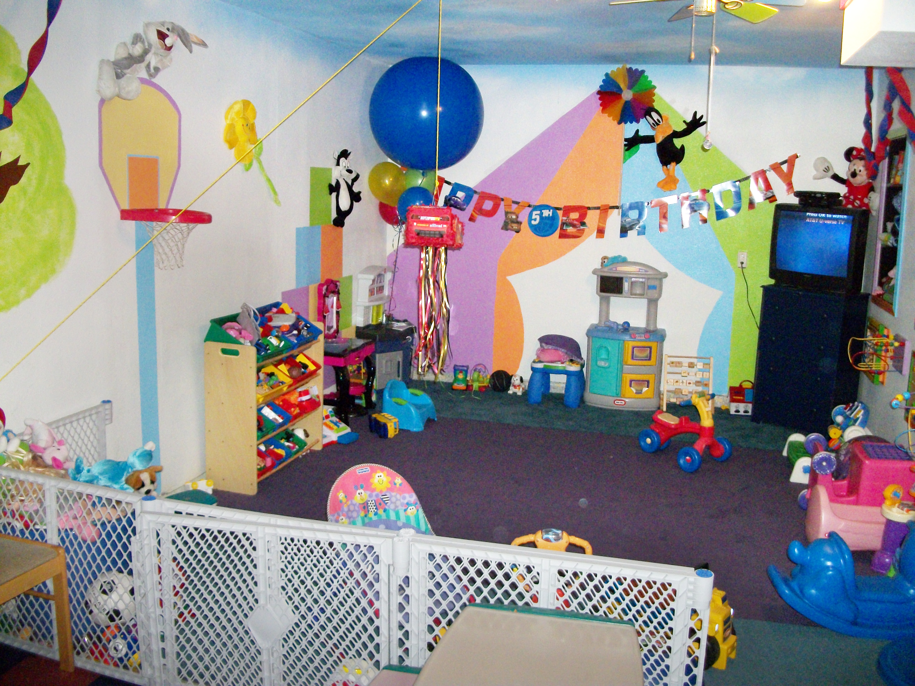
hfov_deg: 56.8
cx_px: 458
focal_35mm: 32
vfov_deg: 44.2
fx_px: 846
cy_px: 343
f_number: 2.9
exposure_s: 1/60
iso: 250
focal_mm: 5.7
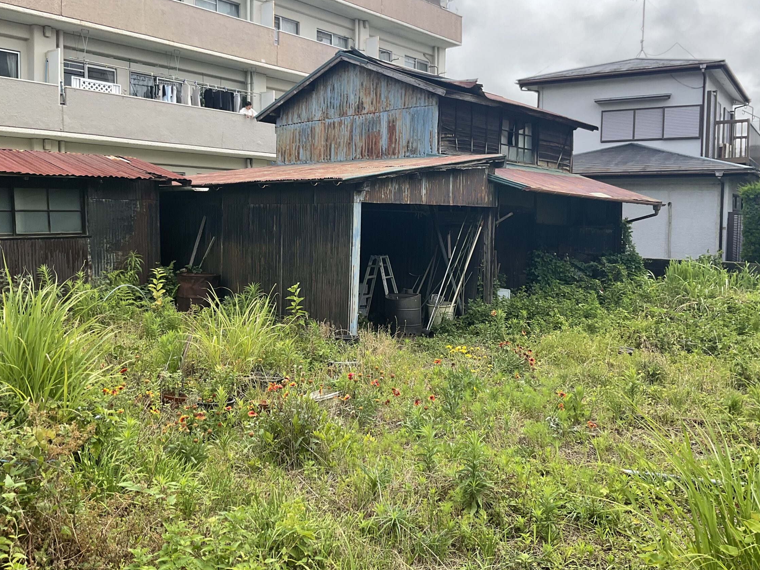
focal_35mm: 33
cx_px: 363
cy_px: 257
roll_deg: +0.1
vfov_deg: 42.9
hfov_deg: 55.3
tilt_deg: -4.8
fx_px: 724
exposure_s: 1/1035
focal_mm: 3
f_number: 1.8
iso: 16
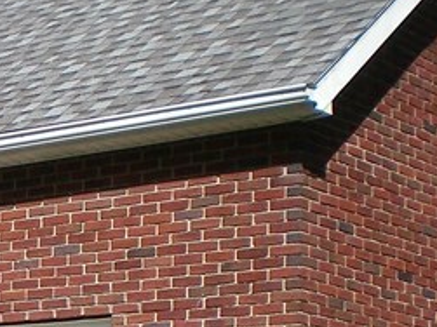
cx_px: -160
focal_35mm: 155
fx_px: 1956
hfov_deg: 12.3
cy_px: 424
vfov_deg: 9.4
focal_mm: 6.3
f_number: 4.6
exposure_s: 1/640
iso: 64
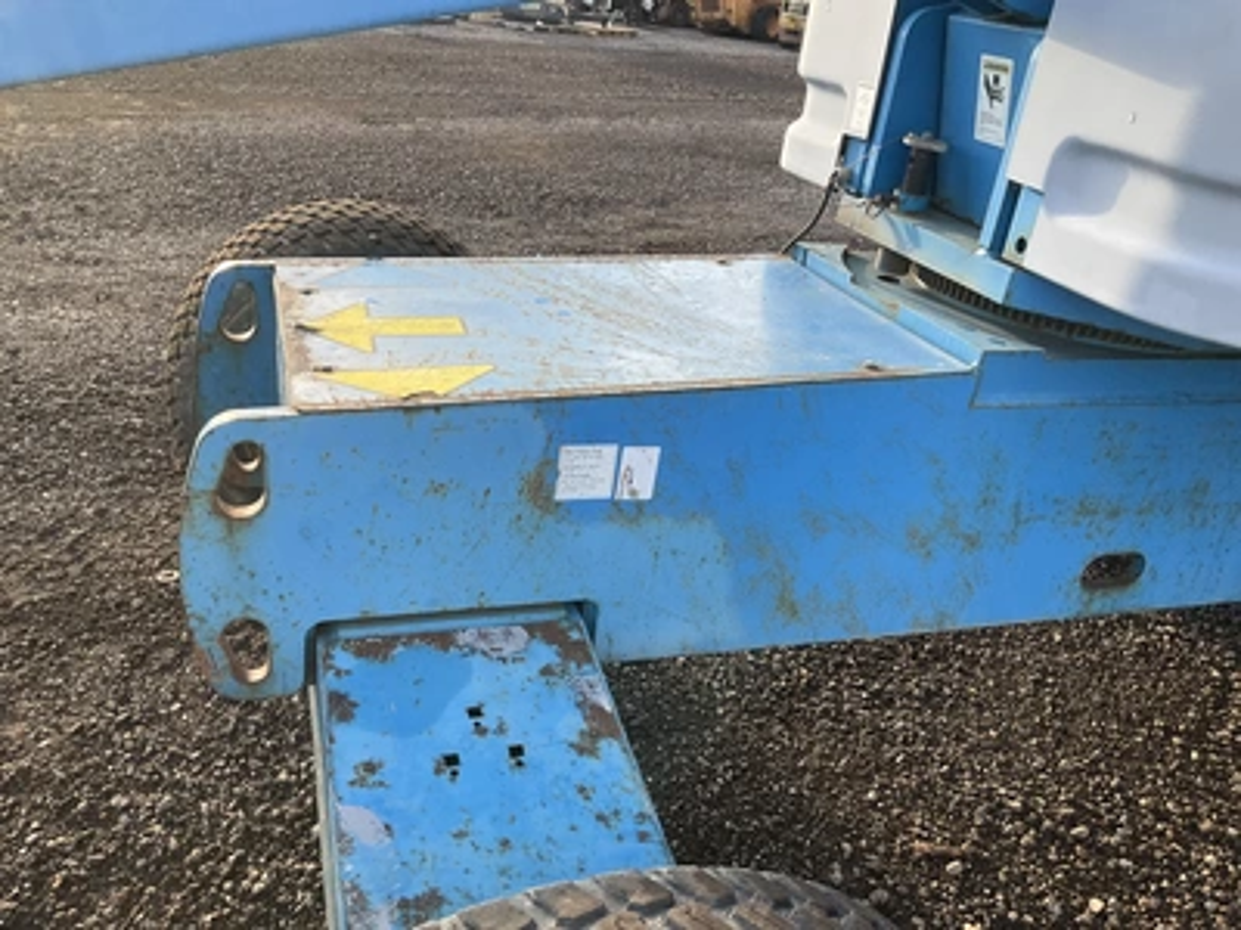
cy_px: 465
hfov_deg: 61.7
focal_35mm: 29
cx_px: 620
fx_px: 1040
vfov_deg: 48.2
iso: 20
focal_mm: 3
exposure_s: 1/190
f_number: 1.8
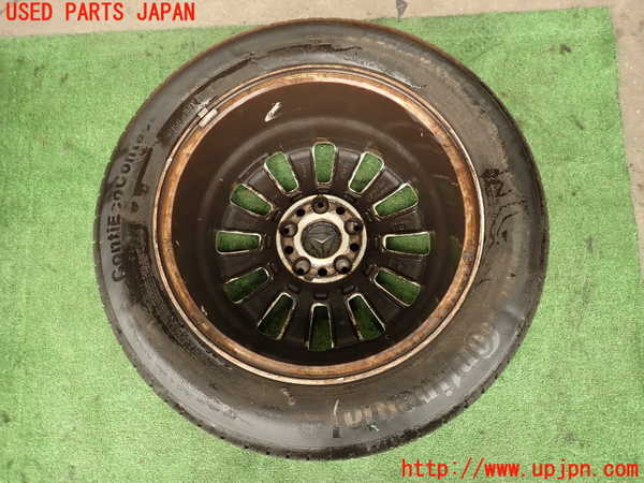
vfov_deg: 54.9
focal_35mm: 25
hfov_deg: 69.4
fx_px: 465
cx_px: 322
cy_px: 242
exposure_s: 1/60
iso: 125
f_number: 2
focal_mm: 4.5
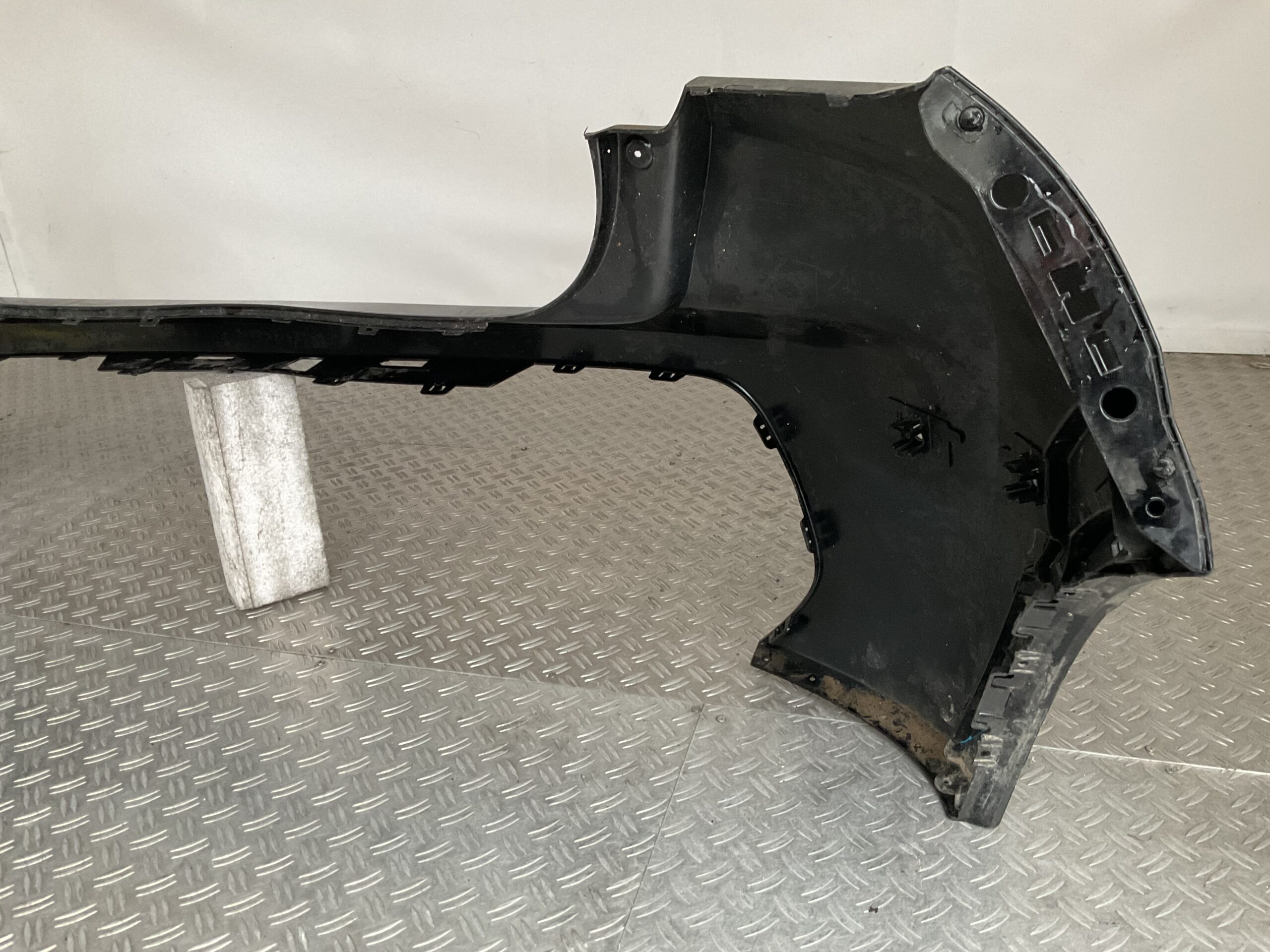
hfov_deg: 61.7
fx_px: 1064
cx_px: 635
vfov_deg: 48.2
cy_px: 476
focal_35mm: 29
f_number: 1.8
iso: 125
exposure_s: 1/50
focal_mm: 3
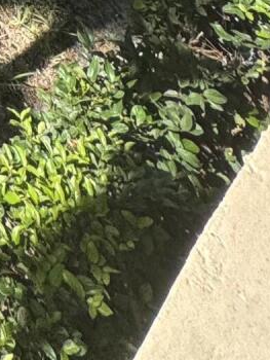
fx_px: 831
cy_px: -636
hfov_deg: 12.9
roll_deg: -1.3
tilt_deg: -16.8
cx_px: -418
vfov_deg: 12.7
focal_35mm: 80
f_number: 2.2
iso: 50
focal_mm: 2.22
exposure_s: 1/693
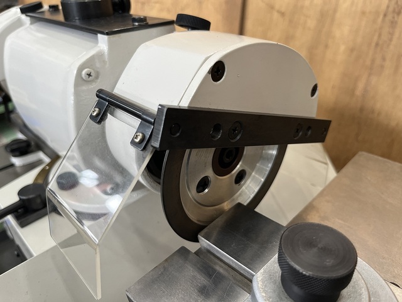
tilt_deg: -30.7
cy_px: 151
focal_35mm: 26
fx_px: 302
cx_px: 201
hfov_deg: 67.3
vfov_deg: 53.1
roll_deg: +2.9
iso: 125
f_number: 1.6
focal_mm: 5.1
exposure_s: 1/116
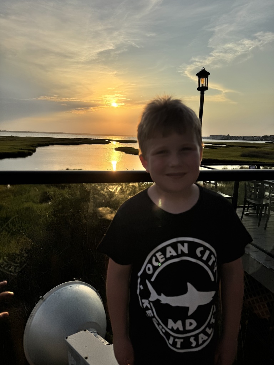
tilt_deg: -9.7
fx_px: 253
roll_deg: -0.9
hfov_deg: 56.8
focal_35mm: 24
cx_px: 137
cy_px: 182
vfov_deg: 71.6
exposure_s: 1/12346
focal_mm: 6.76
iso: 80
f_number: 1.78
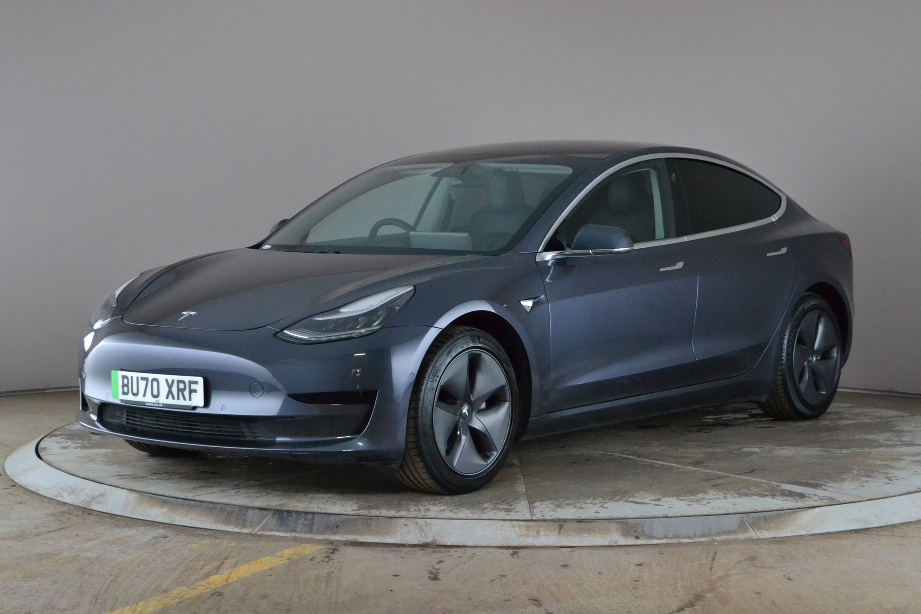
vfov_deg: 19.7
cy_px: 307
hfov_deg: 29.2
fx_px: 1765
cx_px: 460
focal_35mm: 69
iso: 3200
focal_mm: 46
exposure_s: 1/50
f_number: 11
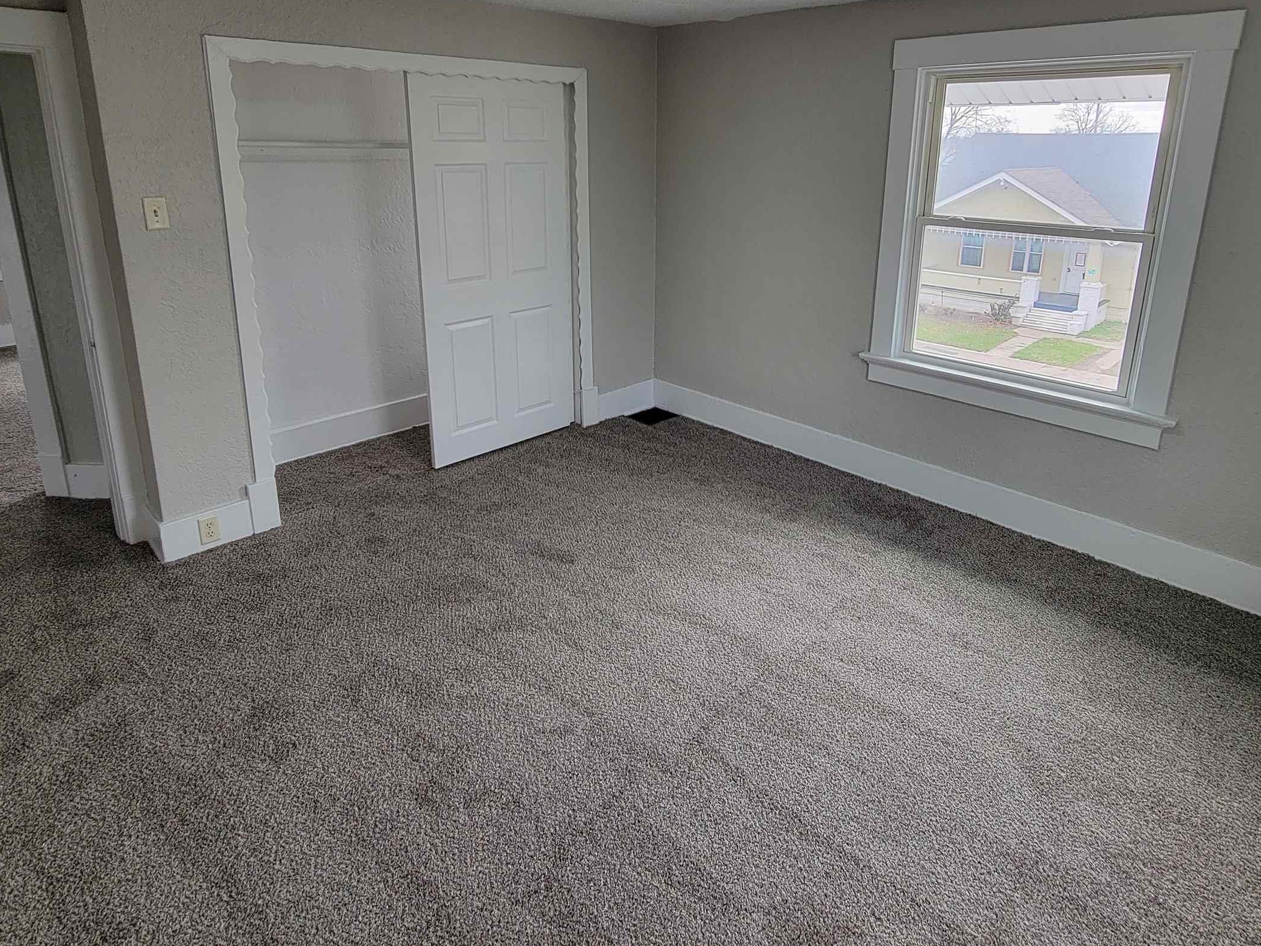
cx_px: 639
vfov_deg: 67.1
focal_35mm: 19
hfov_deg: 84.7
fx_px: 692
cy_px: 328
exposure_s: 1/120
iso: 100
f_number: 2.2
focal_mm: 2.2
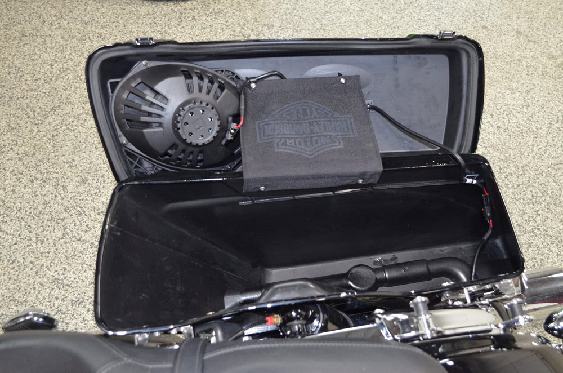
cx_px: 282
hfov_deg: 53.2
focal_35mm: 36
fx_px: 562
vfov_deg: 36.7
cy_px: 186
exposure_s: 1/60
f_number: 4
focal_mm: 24
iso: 2000
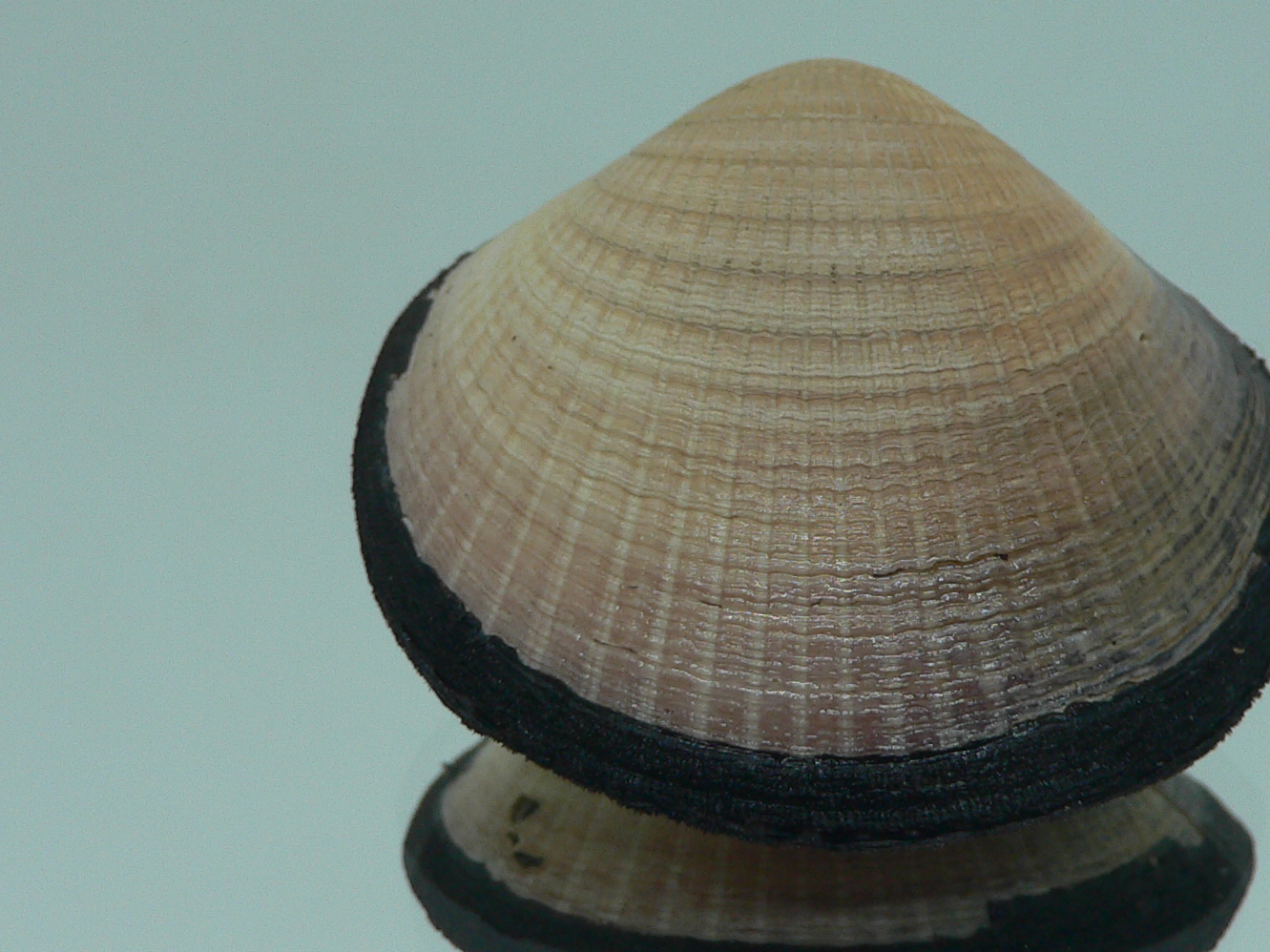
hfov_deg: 36.0
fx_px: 1944
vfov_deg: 27.5
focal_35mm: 53
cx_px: 786
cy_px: 493
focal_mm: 4.6
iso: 80
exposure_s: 1/60
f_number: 2.8
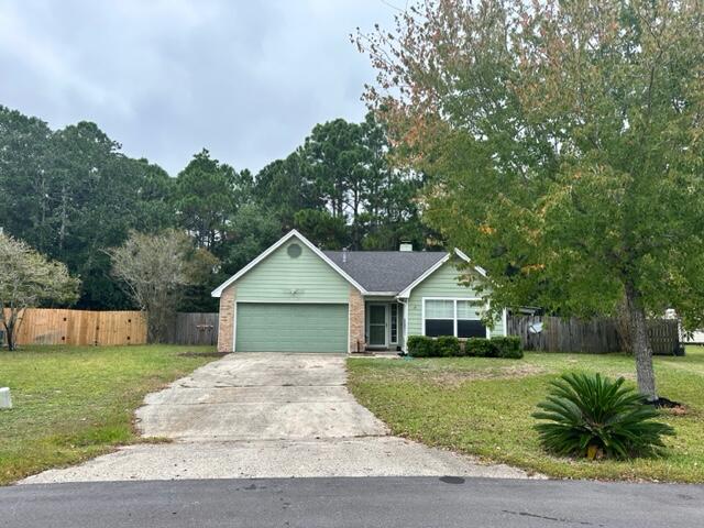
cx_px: 352
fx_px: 488
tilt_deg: +6.2
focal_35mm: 24
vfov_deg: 56.8
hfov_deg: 71.6
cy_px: 264
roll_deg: -0.6
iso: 80
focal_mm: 6.86
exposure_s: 1/1095
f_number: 1.78
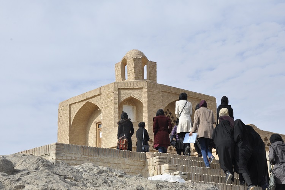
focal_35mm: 75
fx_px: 594
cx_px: 142
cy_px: 95
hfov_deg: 27.0
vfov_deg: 18.2
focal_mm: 50
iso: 200
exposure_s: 1/125
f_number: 14
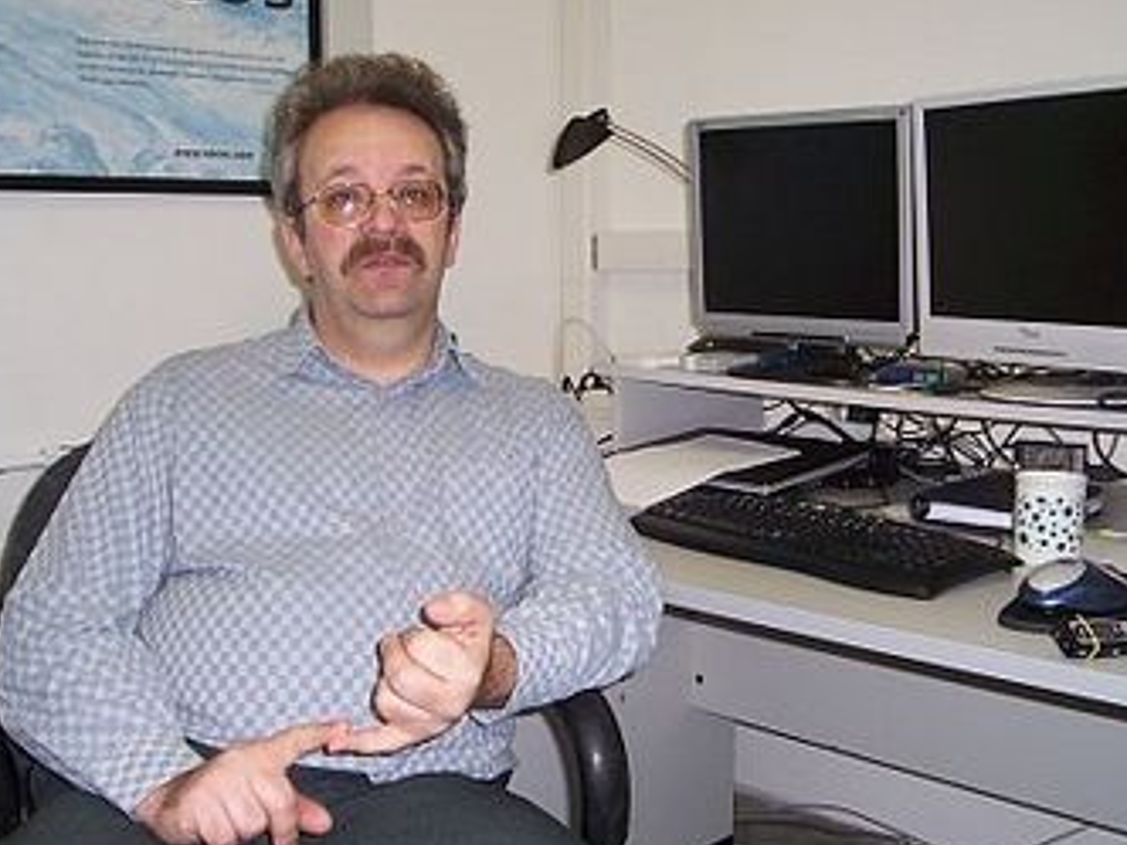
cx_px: 597
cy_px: 421
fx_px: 1335
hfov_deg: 45.8
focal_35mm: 41
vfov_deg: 35.1
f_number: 2.7
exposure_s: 1/60
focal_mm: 5.6
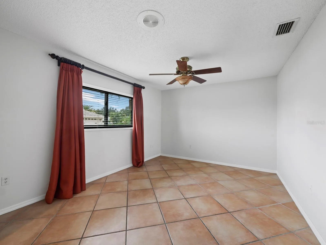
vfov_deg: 85.7
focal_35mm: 14
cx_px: 163
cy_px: 122
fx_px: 132
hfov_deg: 102.0
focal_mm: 7
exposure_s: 2
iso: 400
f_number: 11
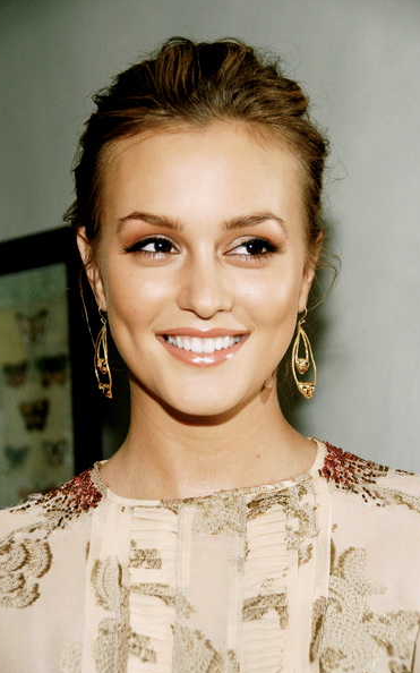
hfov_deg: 12.1
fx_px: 1979
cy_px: 338
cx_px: 208
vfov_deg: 19.3
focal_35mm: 108
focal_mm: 70
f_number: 5.6
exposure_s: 1/30
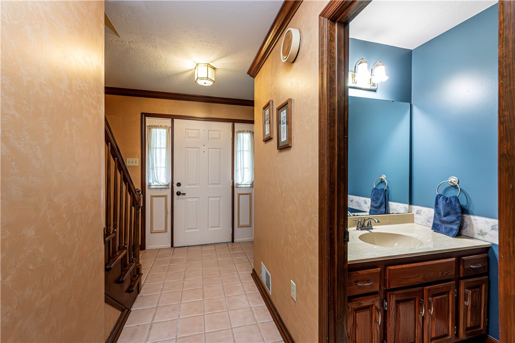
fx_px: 200
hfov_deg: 104.3
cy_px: 172
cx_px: 258
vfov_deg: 81.1
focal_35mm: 14
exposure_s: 1/80
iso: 5000
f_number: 8
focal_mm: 14
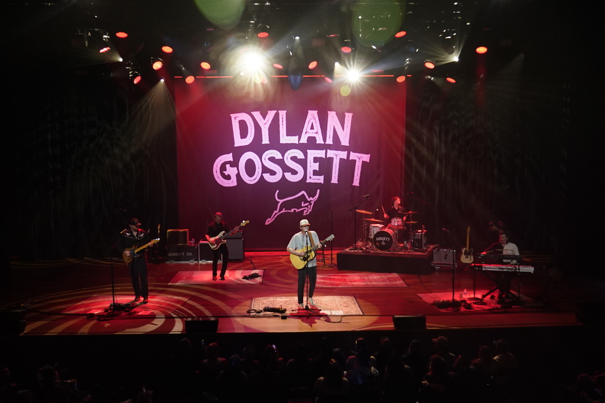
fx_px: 605
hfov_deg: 53.1
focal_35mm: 36
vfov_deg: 36.9
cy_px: 202
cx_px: 302
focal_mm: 24
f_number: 4
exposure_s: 1/200
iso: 1600
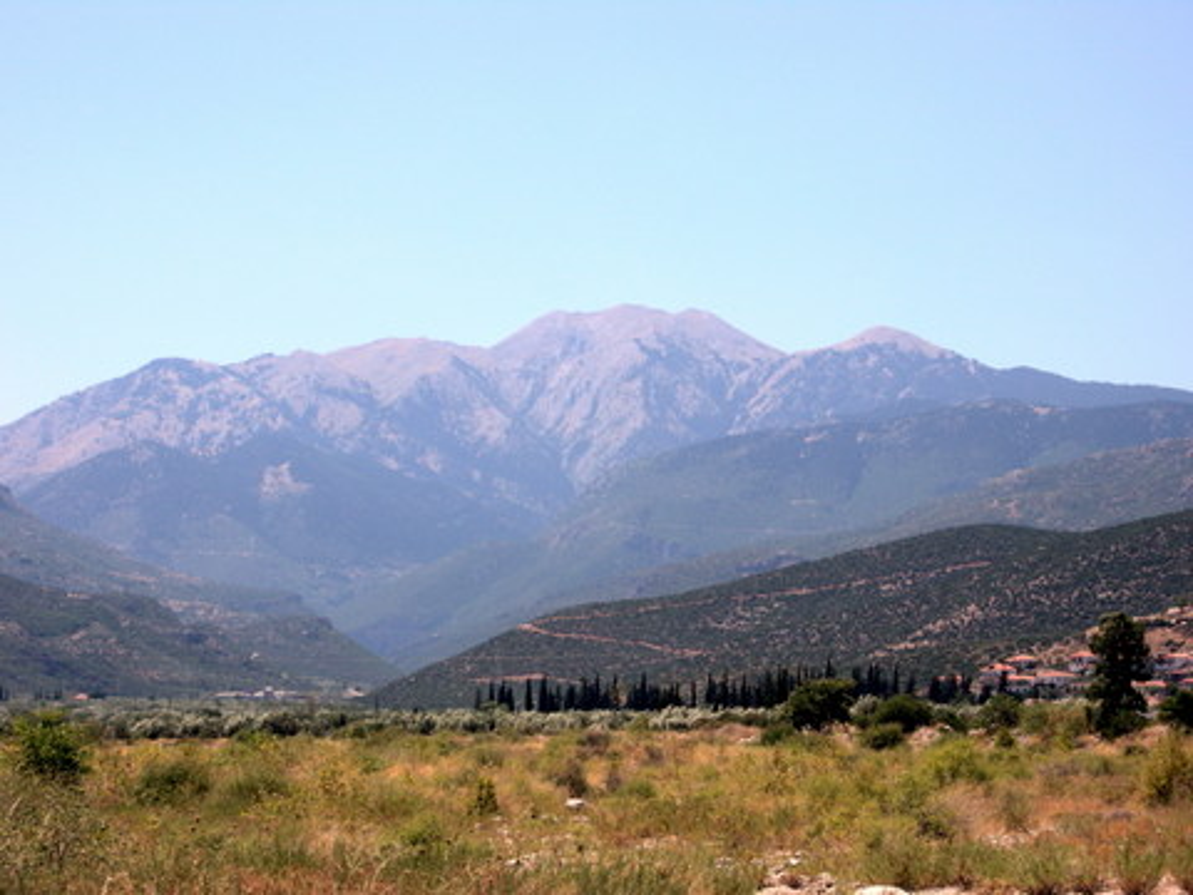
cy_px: 448
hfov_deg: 15.6
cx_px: 596
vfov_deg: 11.8
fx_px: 4342
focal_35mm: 126
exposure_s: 1/241
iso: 64
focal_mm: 26.3
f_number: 5.8
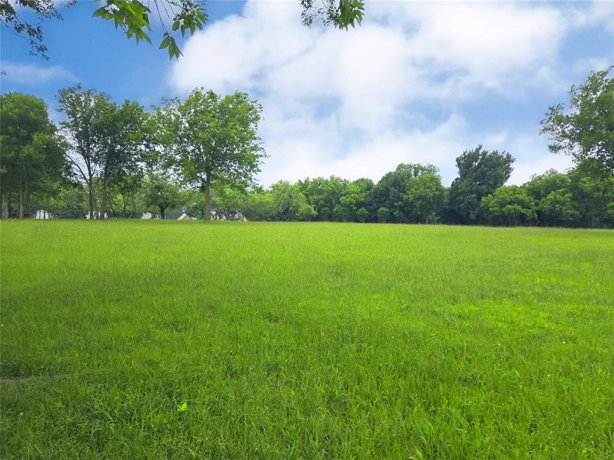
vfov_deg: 58.9
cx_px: 307
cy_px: 230
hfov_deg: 73.9
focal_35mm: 23
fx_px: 408
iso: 80
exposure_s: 1/2650
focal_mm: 5.4
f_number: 1.8
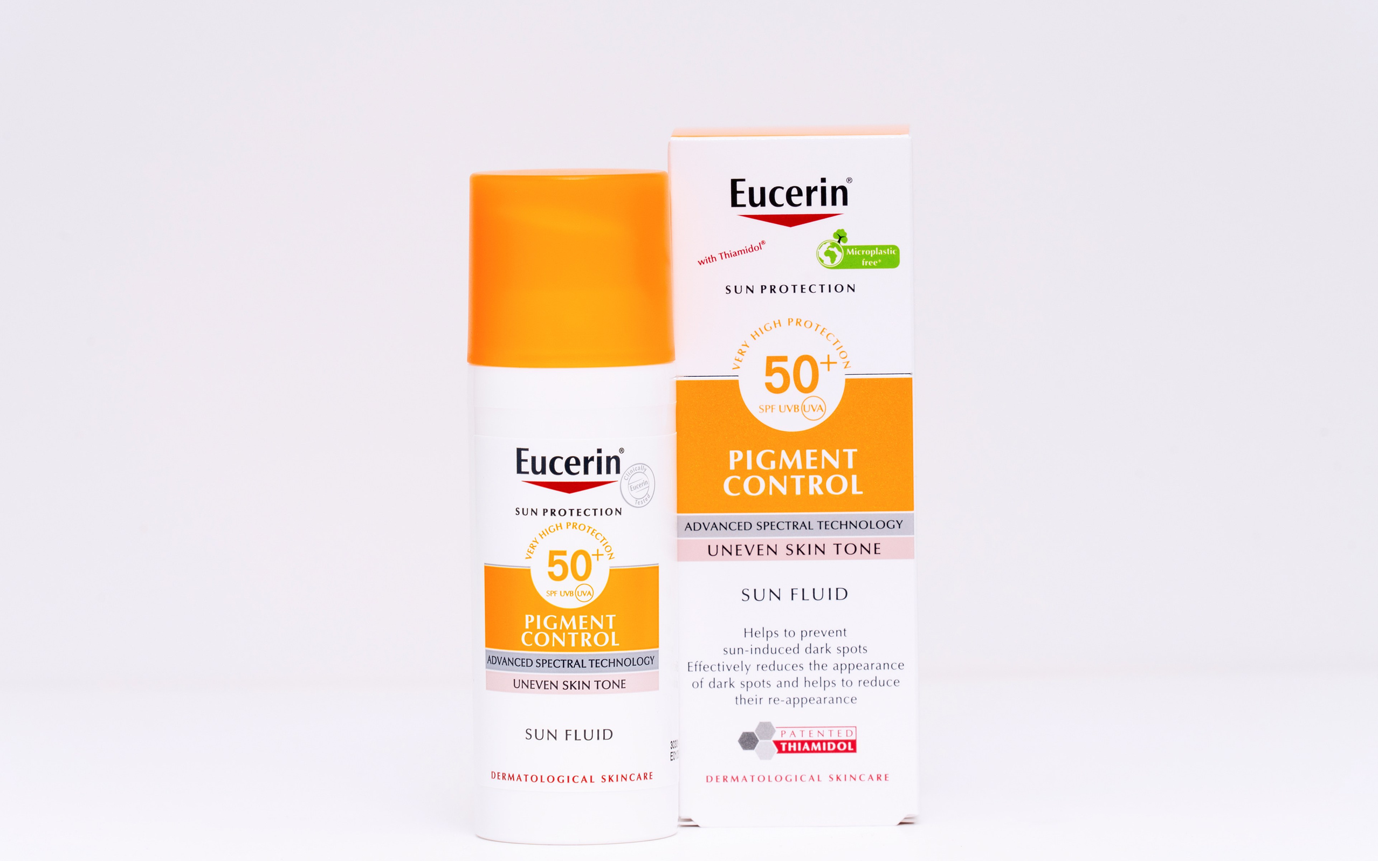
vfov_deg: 6.7
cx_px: 690
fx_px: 7323
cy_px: 437
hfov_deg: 10.8
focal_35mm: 195
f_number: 11
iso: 100
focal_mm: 191
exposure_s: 1/125
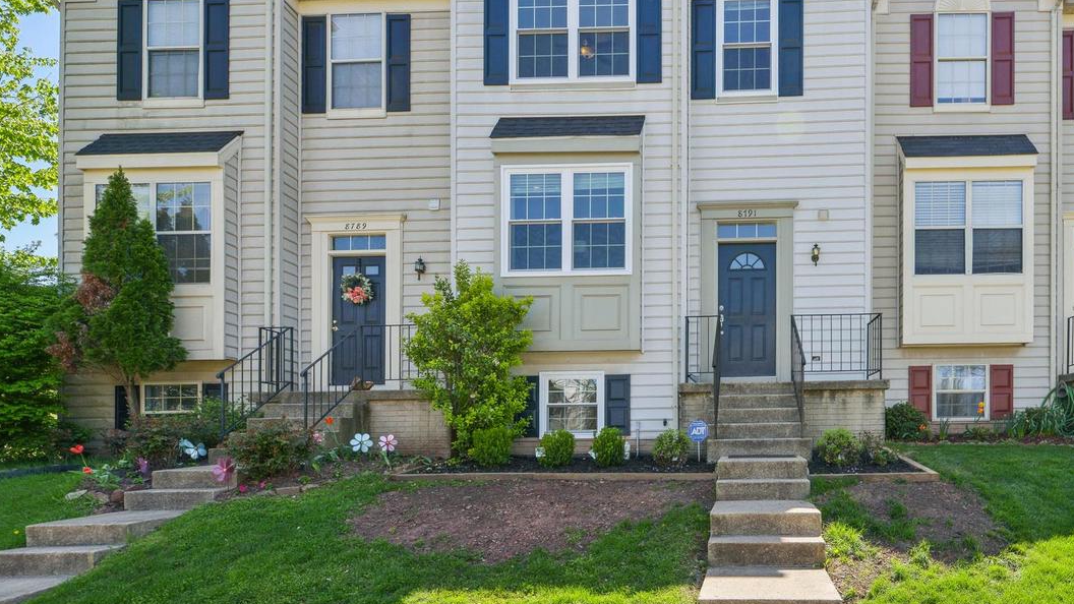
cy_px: 364
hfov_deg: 84.3
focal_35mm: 20
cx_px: 696
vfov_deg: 55.4
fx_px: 570
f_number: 8
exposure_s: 1/640
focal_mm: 14
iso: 400
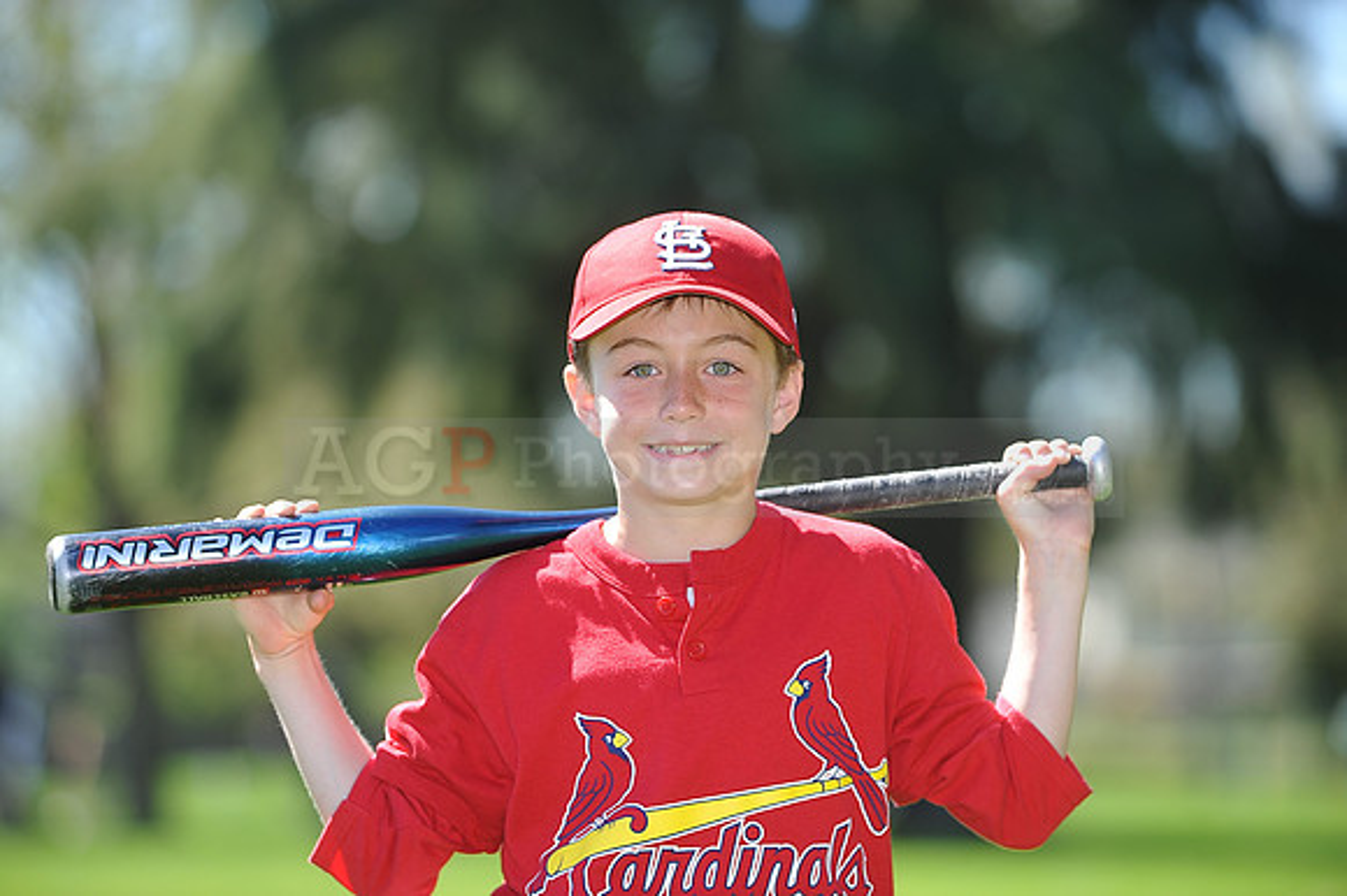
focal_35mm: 200
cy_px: 448
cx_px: 674
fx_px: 7479
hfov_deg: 10.3
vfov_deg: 6.9
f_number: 4.5
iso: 200
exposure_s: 1/500
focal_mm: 200
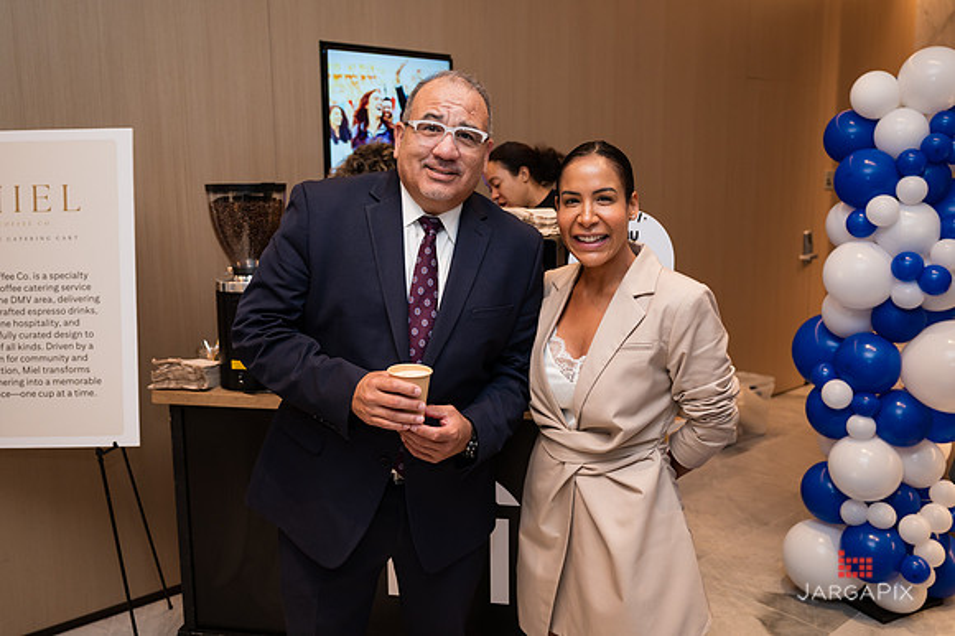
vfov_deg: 41.9
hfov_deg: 59.9
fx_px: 829
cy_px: 301
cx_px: 478
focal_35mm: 31
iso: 400
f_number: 3.2
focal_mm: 29.5
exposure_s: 1/200
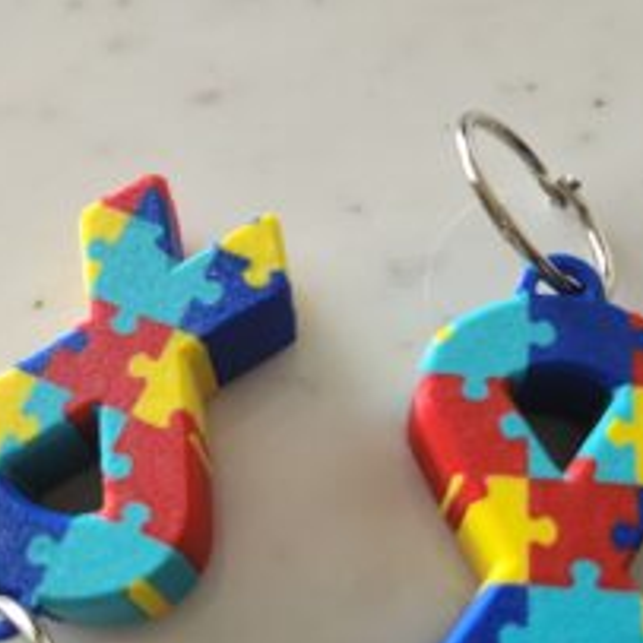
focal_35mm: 40
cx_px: 310
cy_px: 472
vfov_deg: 40.8
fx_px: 841
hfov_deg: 41.9
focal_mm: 5.4
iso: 250
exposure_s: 1/120
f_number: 1.8
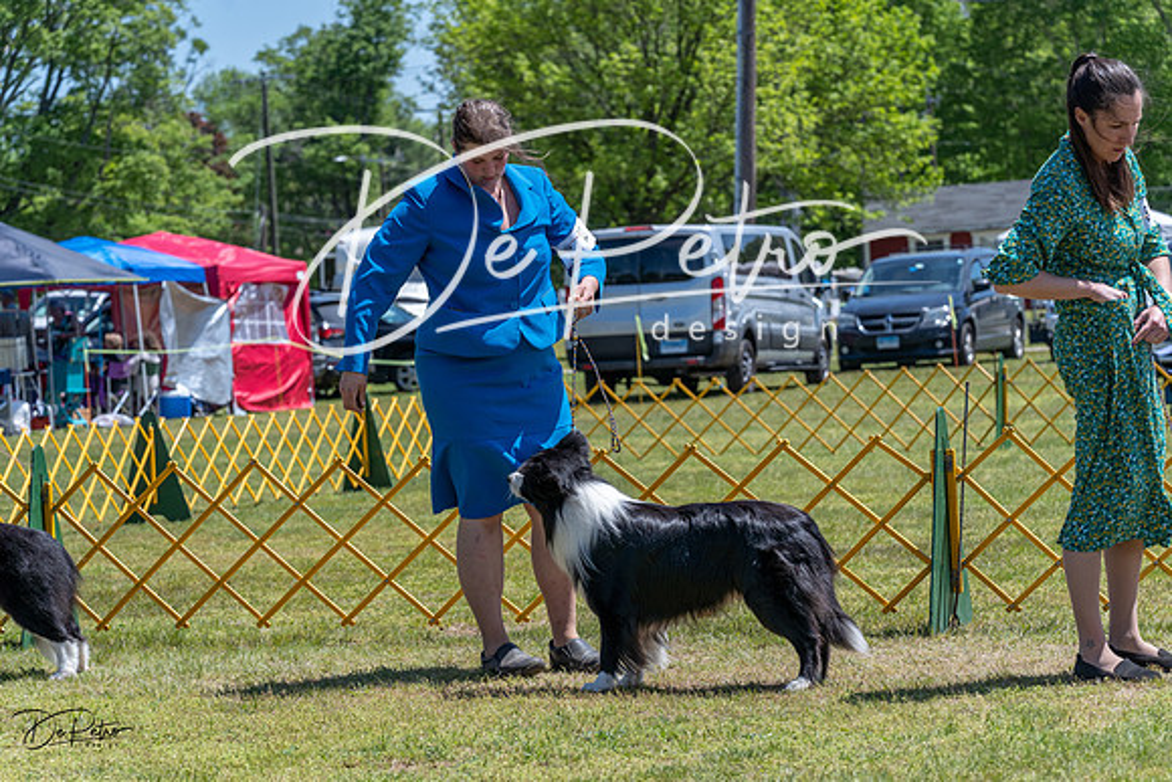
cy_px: 391
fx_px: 4005
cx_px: 586
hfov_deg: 16.6
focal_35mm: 123
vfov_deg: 11.2
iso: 640
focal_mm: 123
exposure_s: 1/1600
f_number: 7.1
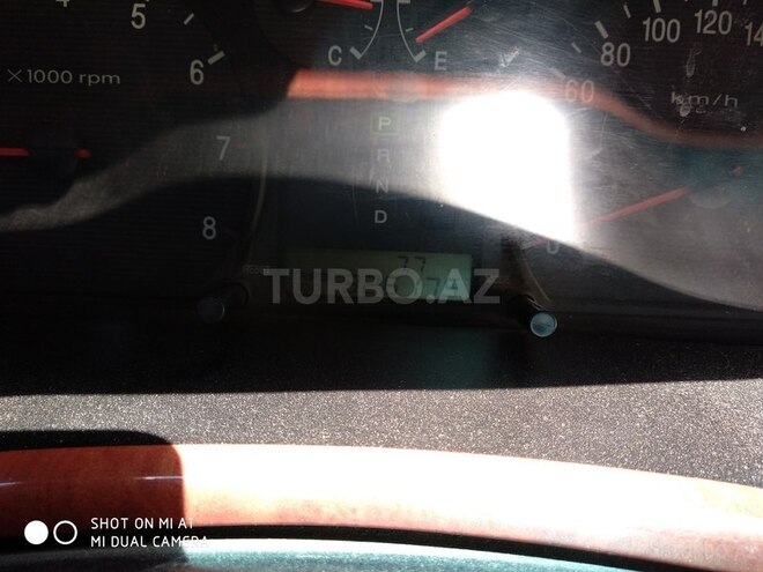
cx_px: 382
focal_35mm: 26
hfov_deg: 67.3
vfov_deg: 53.1
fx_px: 573
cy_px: 286
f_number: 2.2
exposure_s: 1/50
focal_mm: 3.81
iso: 160
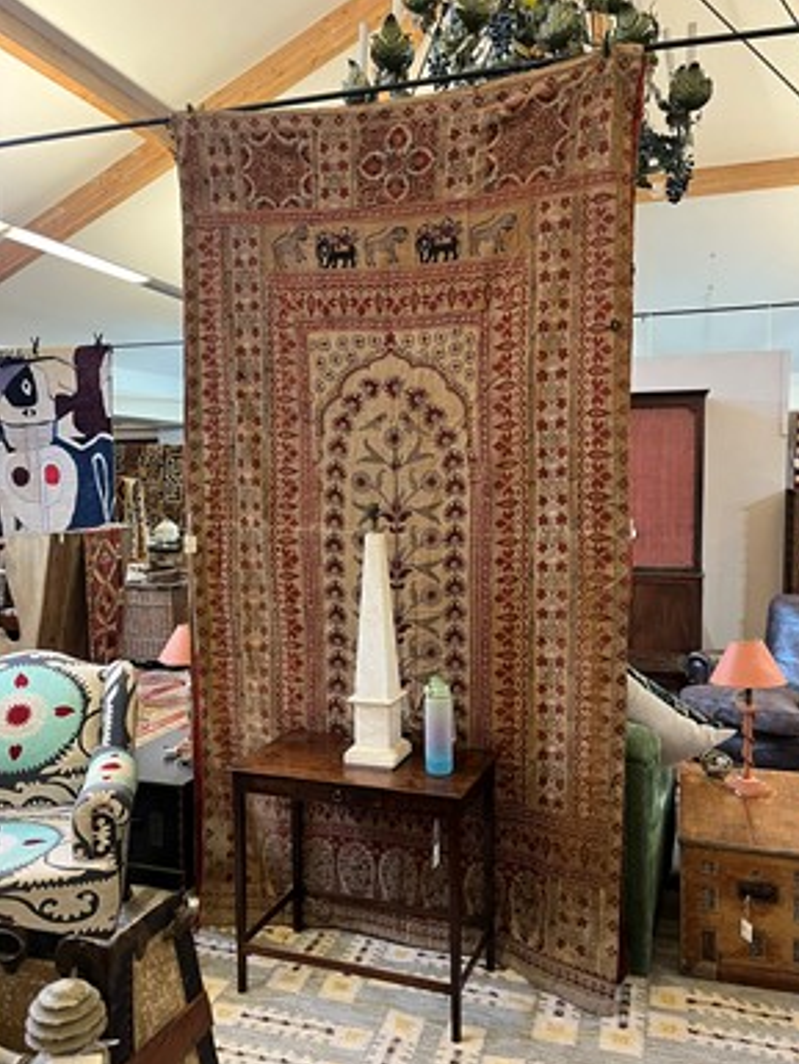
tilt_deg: -4.1
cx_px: 412
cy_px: 539
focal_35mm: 27
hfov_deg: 51.4
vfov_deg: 65.3
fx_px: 830
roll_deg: +0.9
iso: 320
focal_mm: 5.1
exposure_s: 1/50
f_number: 1.6
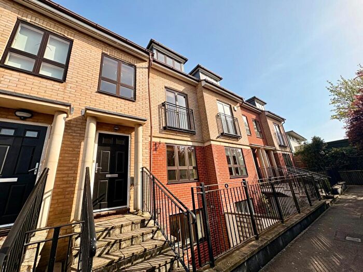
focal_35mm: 14
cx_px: 182
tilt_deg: +19.1
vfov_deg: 85.7
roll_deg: +5.8
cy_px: 136
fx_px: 147
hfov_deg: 102.1
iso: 50
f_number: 2.2
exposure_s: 1/1198
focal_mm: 2.22
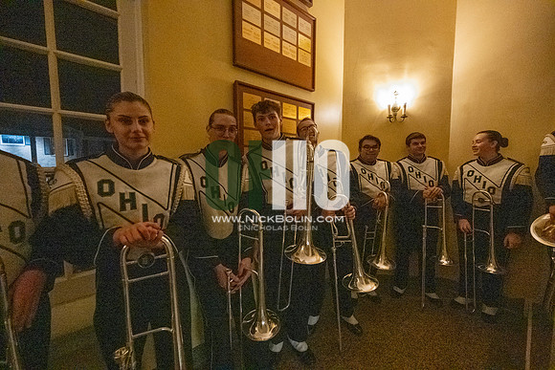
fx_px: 216
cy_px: 185
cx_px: 278
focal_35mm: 14
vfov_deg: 81.2
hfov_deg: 104.2
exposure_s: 1/250
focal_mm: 14
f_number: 4.5
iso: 25600
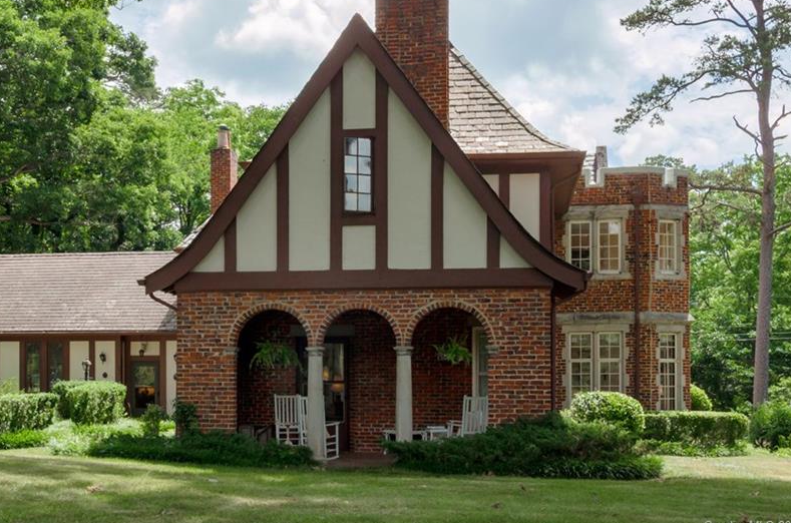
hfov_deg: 40.4
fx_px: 1066
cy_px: 196
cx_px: 299
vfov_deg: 27.5
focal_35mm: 49
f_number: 16
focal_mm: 25
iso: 250
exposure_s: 1/100
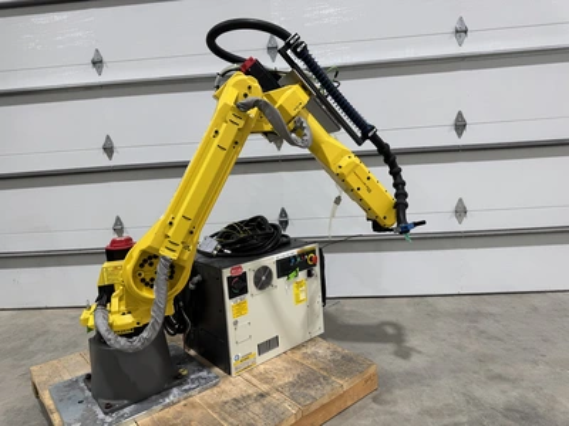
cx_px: 284
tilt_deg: -8.2
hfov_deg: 71.6
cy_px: 213
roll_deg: +4.1
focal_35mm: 24
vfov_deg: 56.8
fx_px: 394
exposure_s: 1/120
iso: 80
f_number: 1.78
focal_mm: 6.76
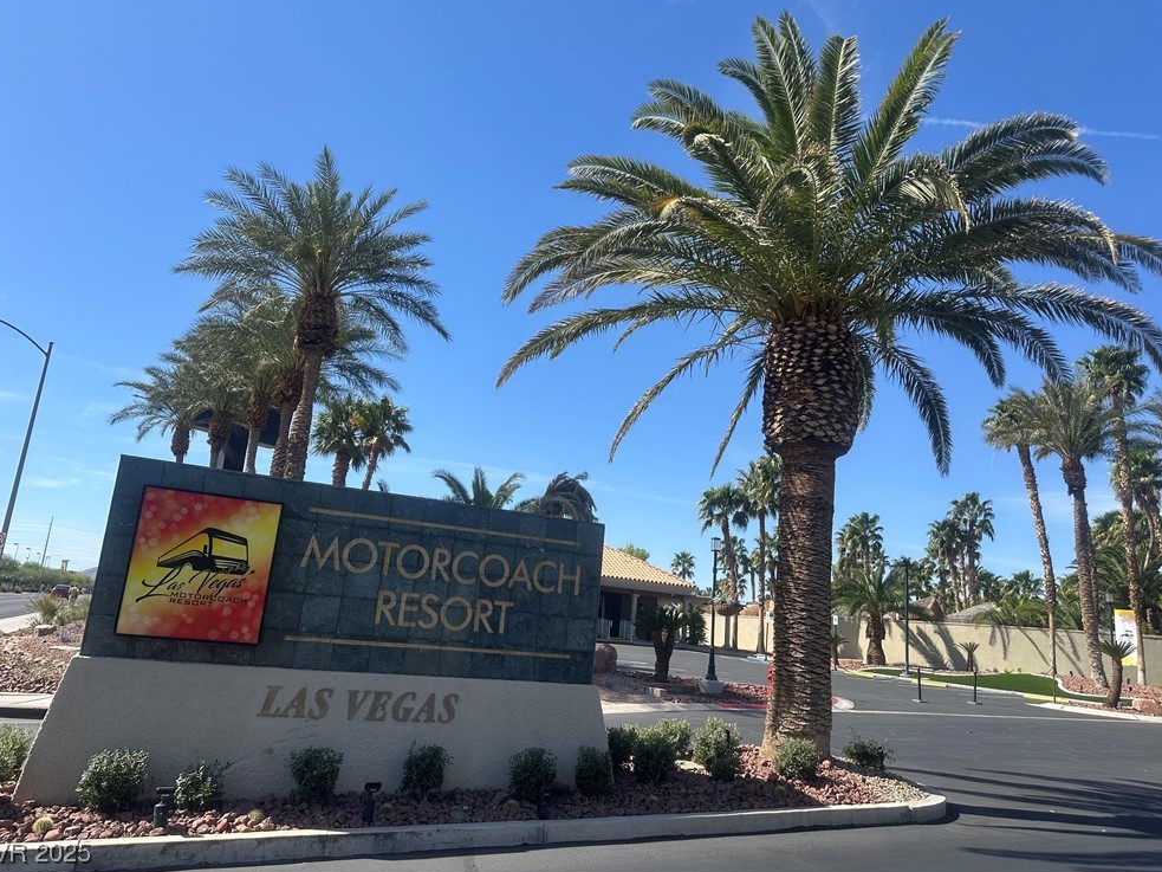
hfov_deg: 69.4
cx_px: 577
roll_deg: -5.5
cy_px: 425
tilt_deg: +12.0
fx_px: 839
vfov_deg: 54.9
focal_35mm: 25
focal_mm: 6.86
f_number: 1.78
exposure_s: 1/4348
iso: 80
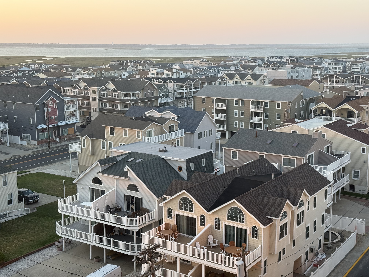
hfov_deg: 39.7
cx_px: 184
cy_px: 138
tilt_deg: -10.9
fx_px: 512
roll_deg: +0.0
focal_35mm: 48
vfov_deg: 30.3
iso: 80
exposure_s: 1/292
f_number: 1.78
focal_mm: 6.76
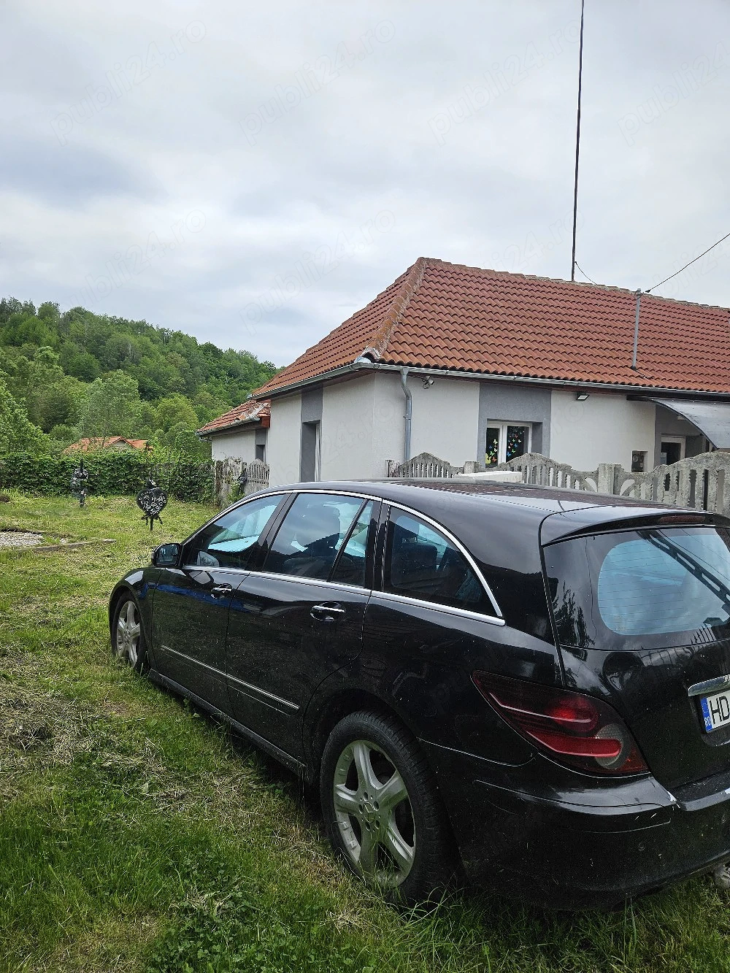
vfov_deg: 73.9
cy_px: 486
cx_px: 365
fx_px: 647
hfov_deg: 58.9
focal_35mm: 23
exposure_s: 1/2000
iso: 25
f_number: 1.8
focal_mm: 5.4
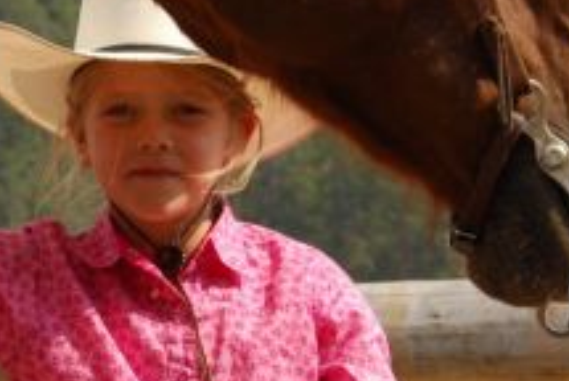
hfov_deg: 7.5
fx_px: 4311
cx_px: 42
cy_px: 79
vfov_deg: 5.1
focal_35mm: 272
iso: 200
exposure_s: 1/250
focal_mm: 65
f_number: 8
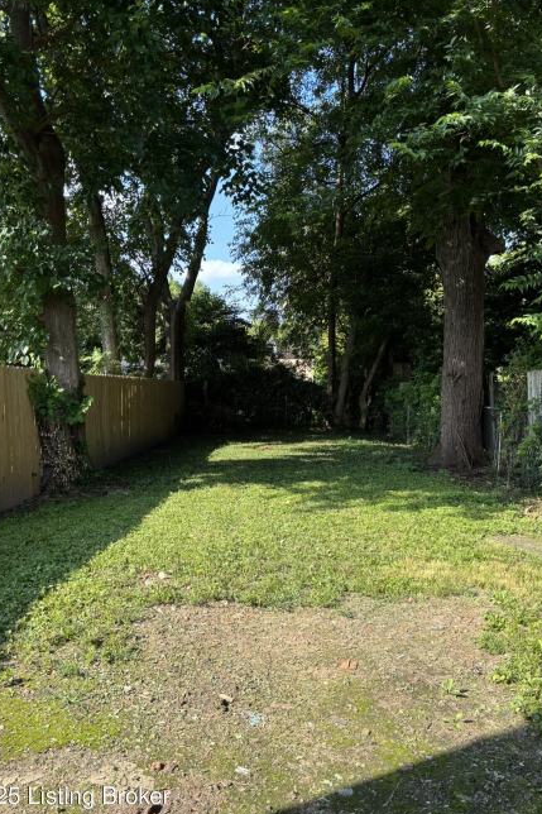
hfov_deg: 46.4
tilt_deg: -2.5
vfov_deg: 65.5
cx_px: 264
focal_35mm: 28
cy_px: 413
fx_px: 633
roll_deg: -1.2
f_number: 1.6
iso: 50
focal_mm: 5.96
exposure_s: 1/781
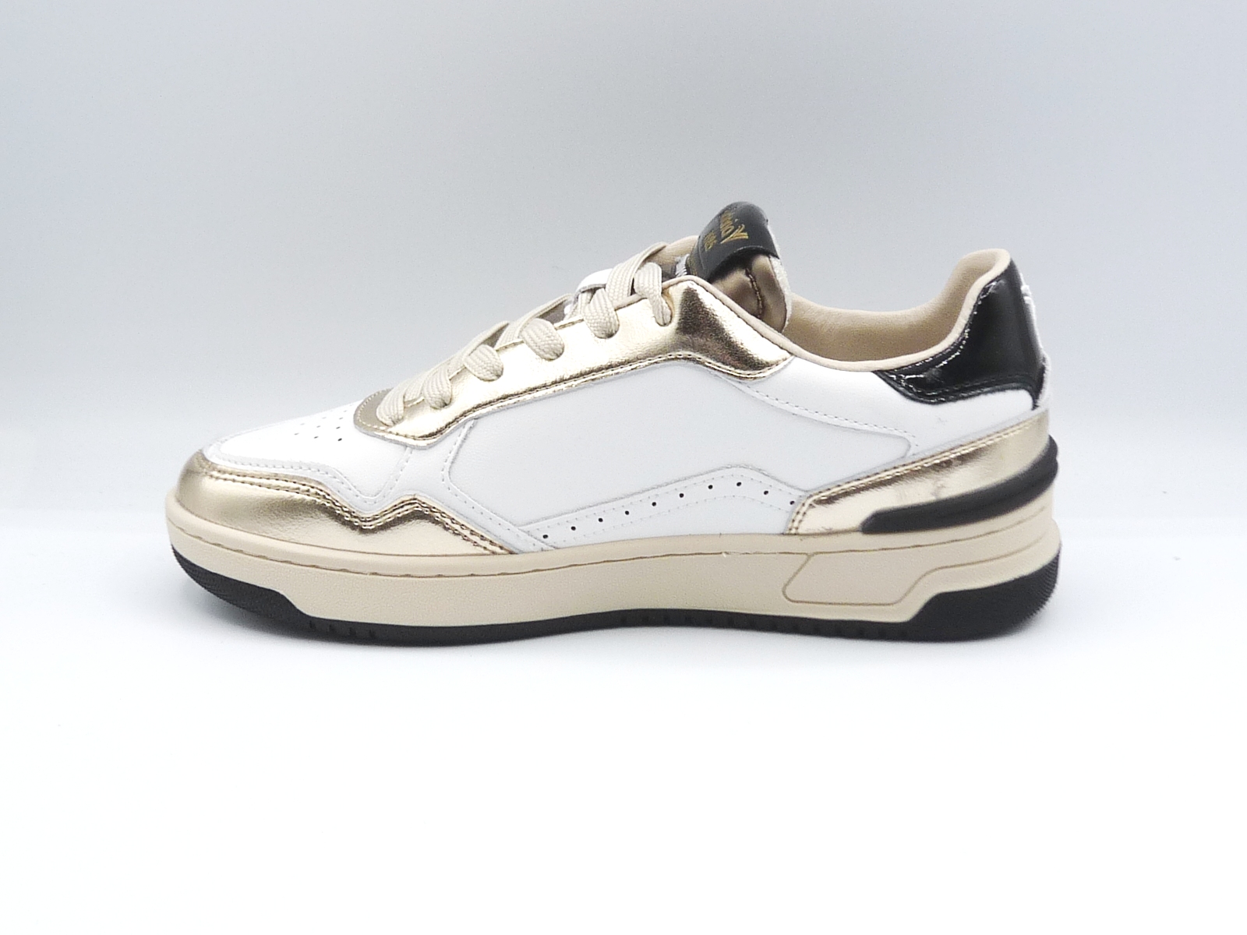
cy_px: 468
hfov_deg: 37.5
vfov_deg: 28.6
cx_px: 624
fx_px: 1837
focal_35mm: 51
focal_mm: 5.1
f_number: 4.5
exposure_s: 1/200
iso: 100
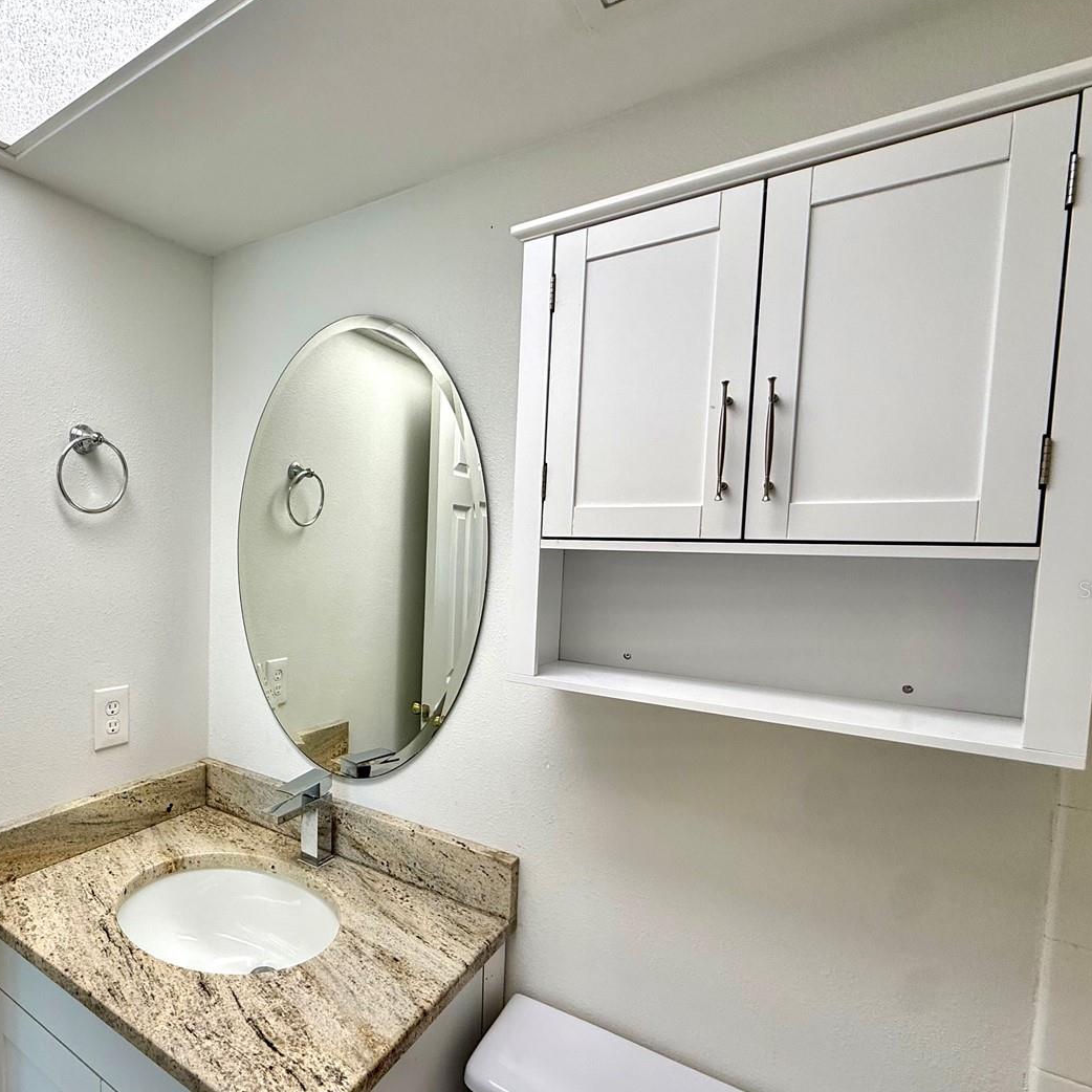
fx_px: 678
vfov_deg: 77.5
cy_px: 589
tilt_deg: -4.1
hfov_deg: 74.6
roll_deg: -1.5
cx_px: 340
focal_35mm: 19
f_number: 2.2
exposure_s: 1/120
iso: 80
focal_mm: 2.22
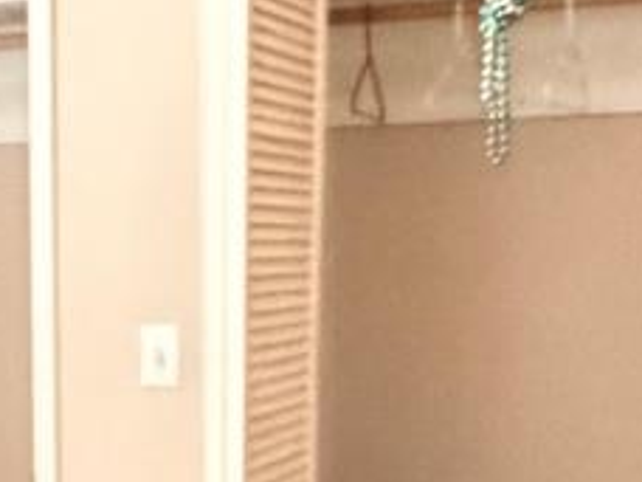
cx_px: -158
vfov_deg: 16.0
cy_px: 359
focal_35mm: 92
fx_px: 1706
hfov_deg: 19.8
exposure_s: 1/17
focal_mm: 2.22
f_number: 2.2
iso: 3200
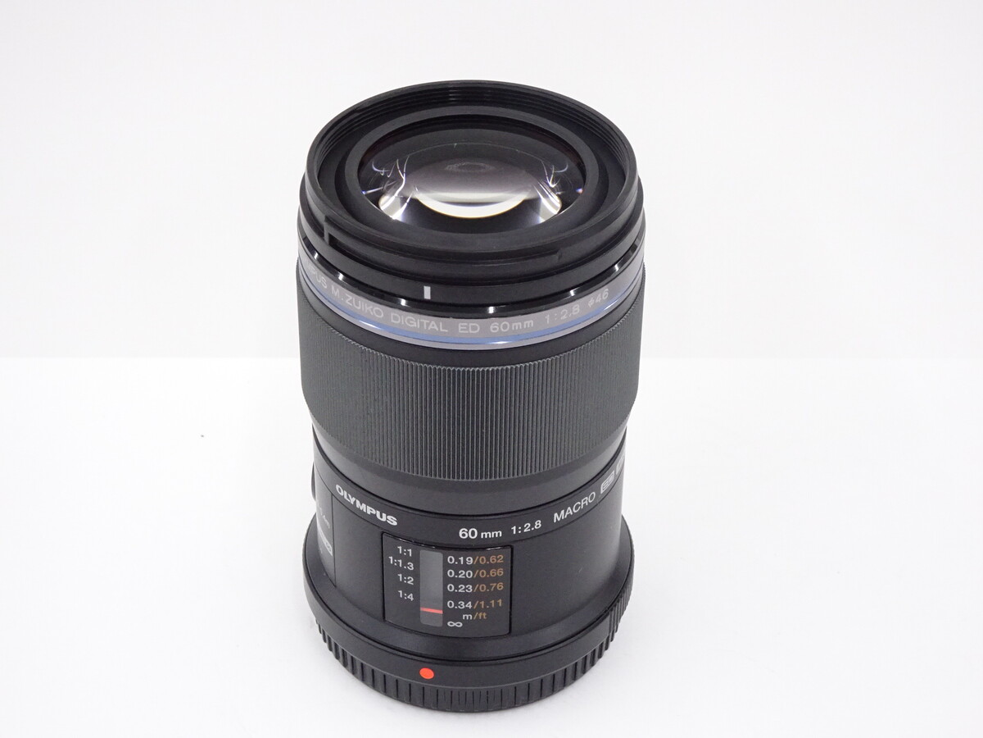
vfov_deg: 21.6
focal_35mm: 68
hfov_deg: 28.6
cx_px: 492
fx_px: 1931
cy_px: 369
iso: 640
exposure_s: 1/80
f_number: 4.5
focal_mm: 11.66
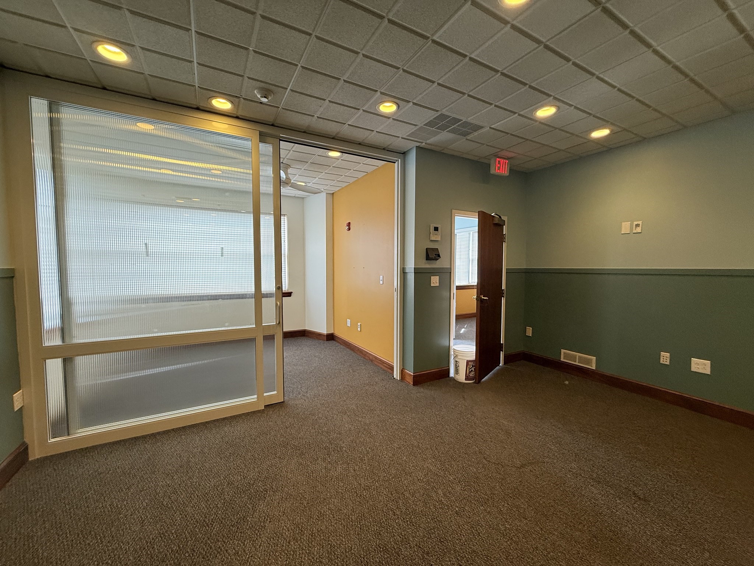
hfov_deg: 102.1
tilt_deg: -3.1
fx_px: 305
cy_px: 283
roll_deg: -0.7
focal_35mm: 14
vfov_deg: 85.7
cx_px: 377
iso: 160
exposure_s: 1/120
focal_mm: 2.22
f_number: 2.2
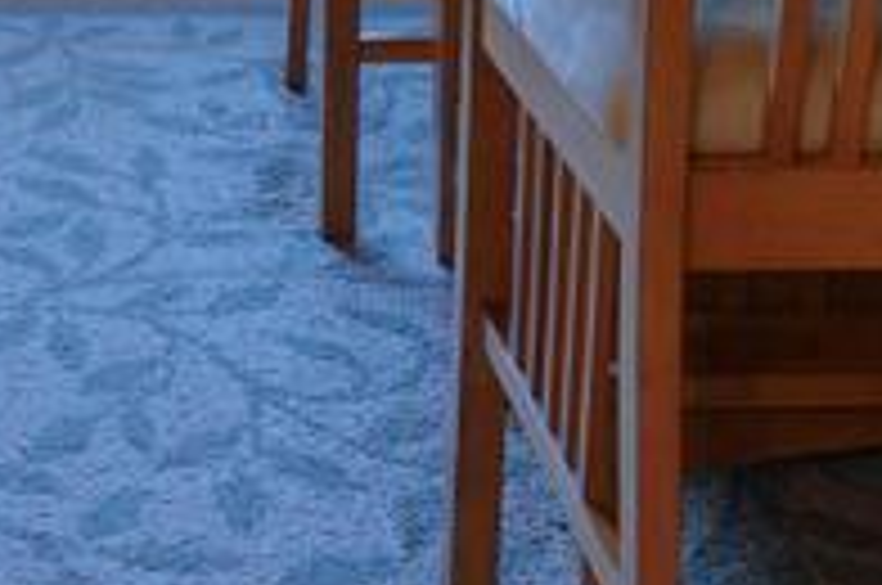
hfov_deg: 21.9
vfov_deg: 12.7
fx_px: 2177
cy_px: -702
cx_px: -45
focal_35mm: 89
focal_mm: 17
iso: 400
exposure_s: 1/2.5
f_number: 8
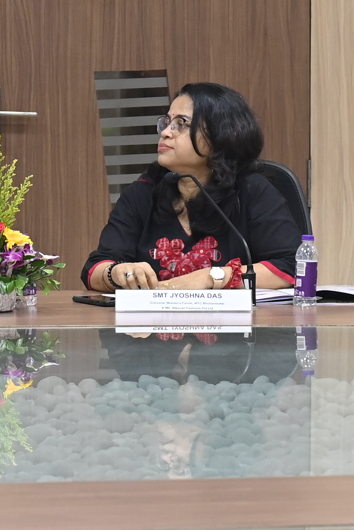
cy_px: 196
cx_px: 28
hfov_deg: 4.4
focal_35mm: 315
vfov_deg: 6.5
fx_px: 4645
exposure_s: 1/125
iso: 1600
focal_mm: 70
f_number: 4
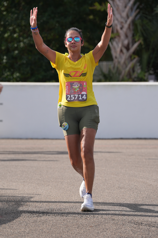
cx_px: 79
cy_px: 119
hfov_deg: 6.9
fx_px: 1317
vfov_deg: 10.3
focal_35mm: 200
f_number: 5.6
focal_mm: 200
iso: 250
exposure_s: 1/1000
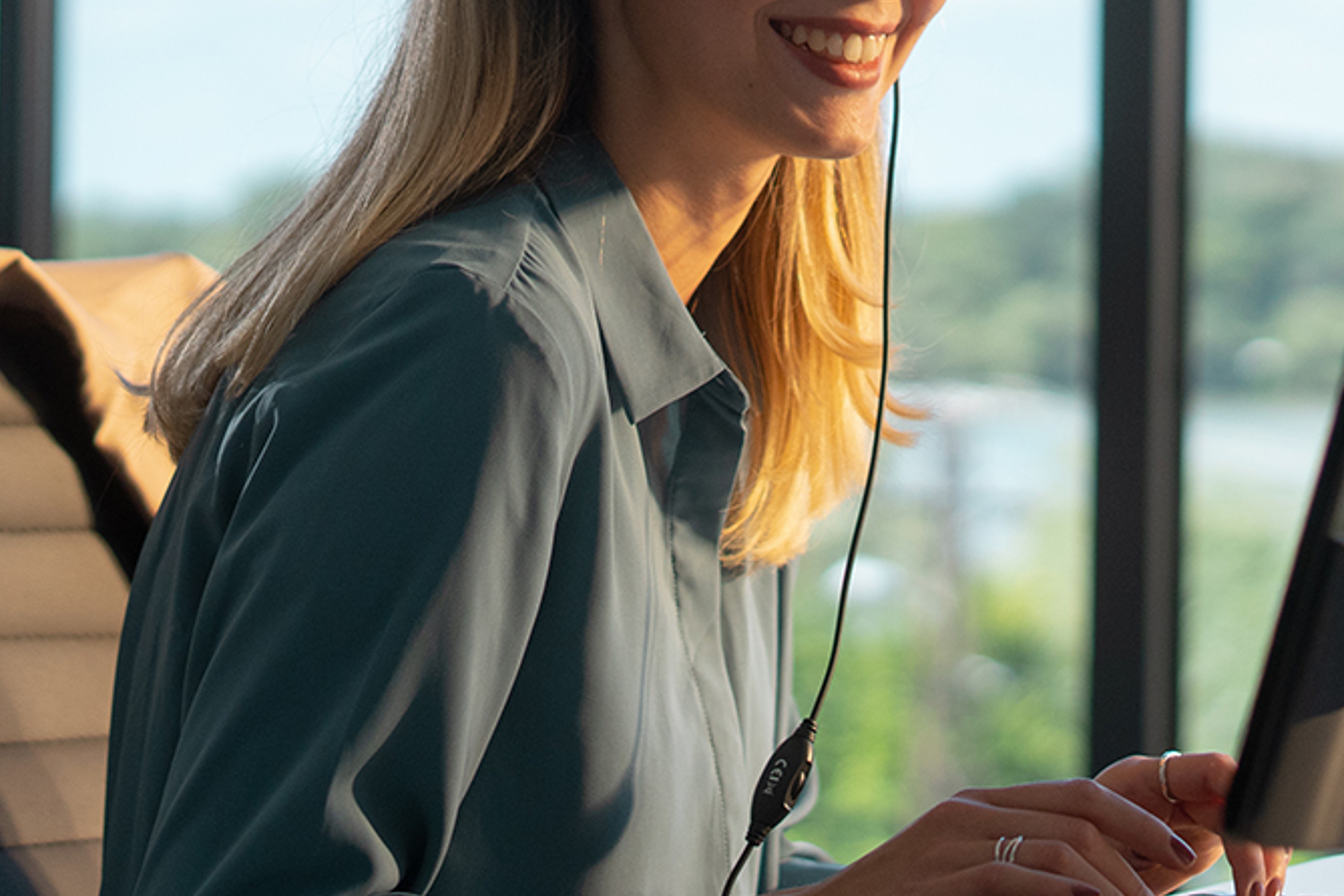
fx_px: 4517
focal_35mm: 121
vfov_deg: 11.3
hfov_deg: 16.9
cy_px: 333
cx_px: 882
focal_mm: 50
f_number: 2.2
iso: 800
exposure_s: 1/6400
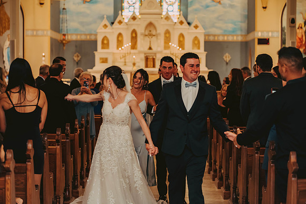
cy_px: 102
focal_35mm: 86
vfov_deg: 15.9
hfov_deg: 23.6
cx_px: 153
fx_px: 731
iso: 1600
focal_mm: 86
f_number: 2.8
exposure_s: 1/80
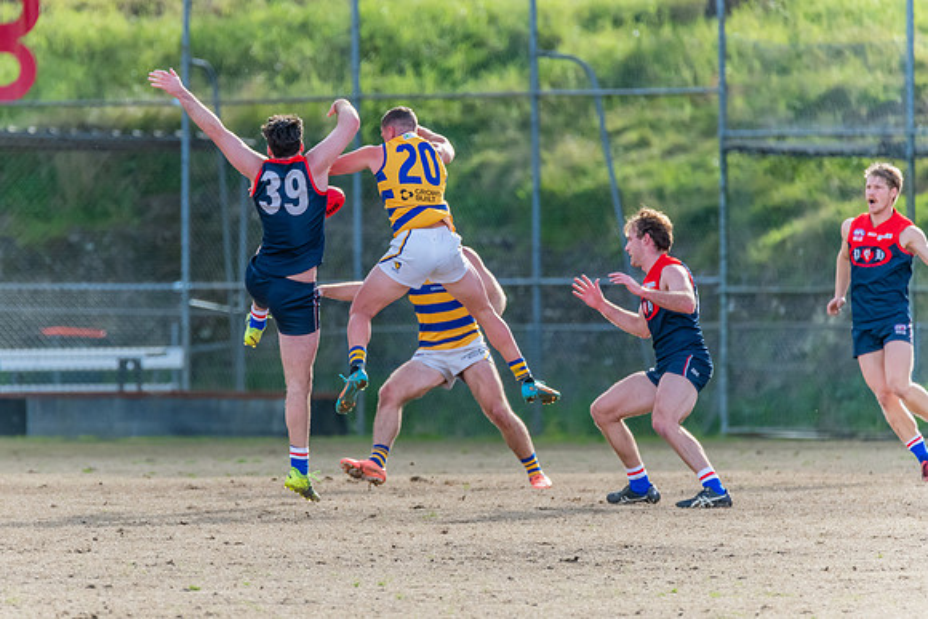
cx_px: 386
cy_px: 319
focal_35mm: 706
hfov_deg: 2.9
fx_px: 18214
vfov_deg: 1.9
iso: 1800
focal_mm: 600
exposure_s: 1/1600
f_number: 6.3
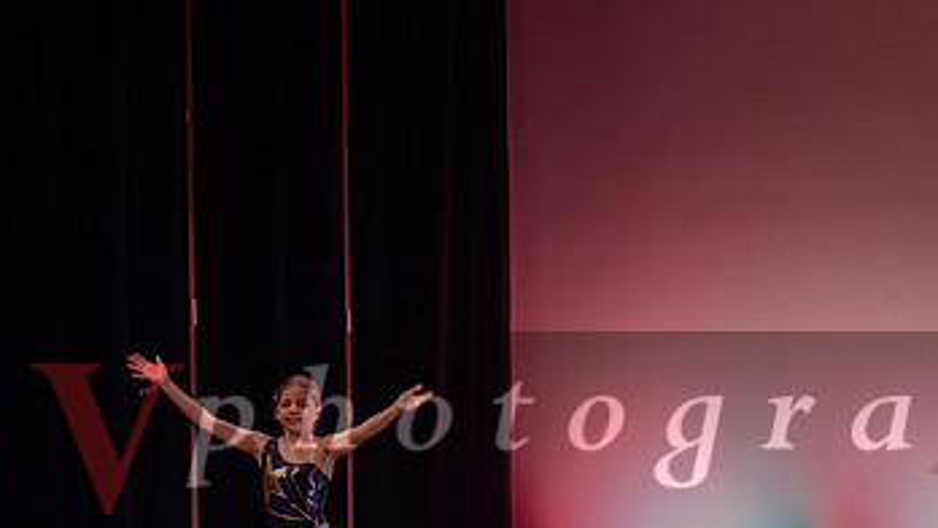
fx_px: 4130
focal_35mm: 166
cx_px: 729
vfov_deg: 7.3
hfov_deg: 12.9
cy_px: 532
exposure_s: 1/250
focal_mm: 86
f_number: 2.8
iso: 1600
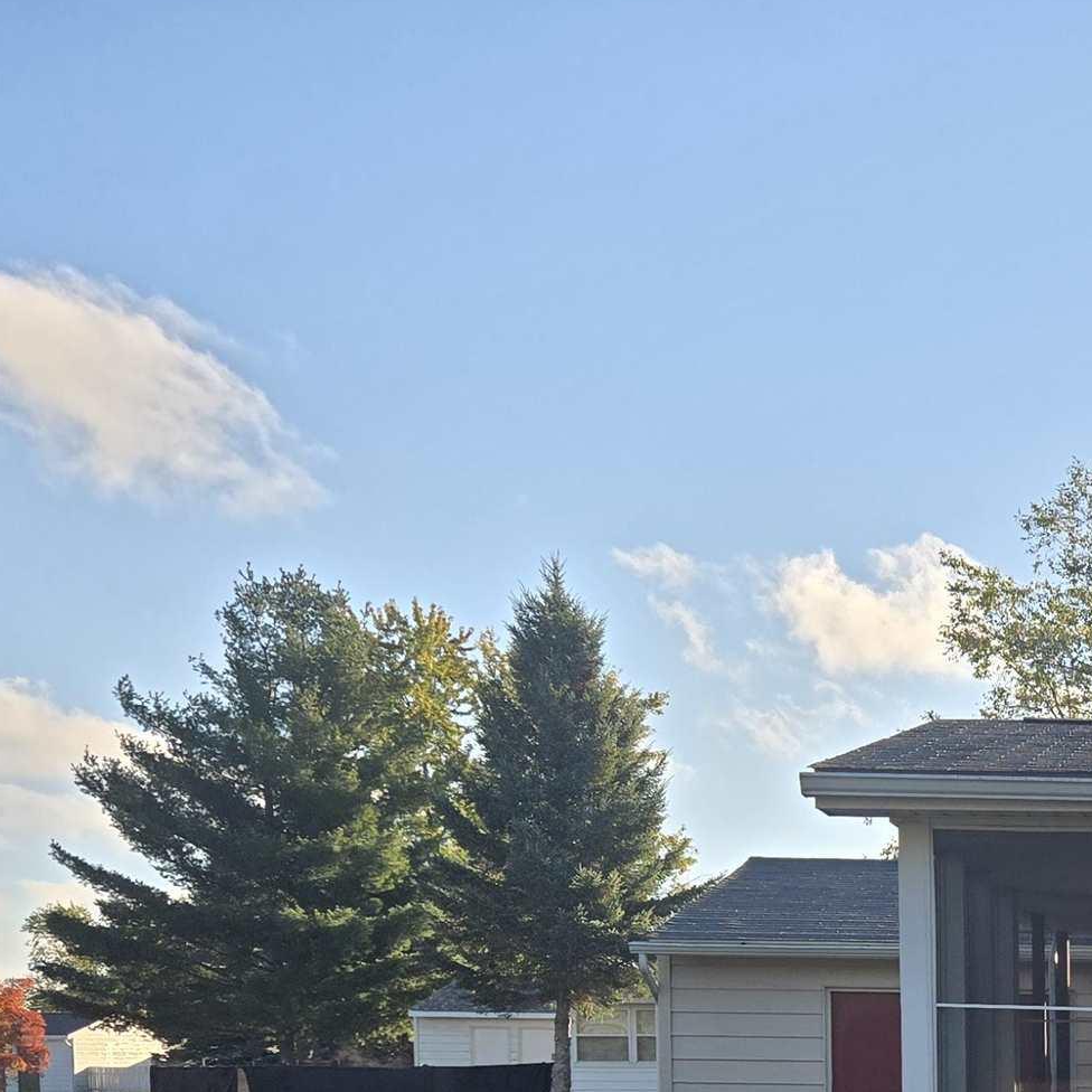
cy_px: 1220
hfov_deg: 24.4
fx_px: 2284
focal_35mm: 64
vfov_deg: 24.9
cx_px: 1301
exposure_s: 1/2921
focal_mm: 5.4
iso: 50
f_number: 1.8
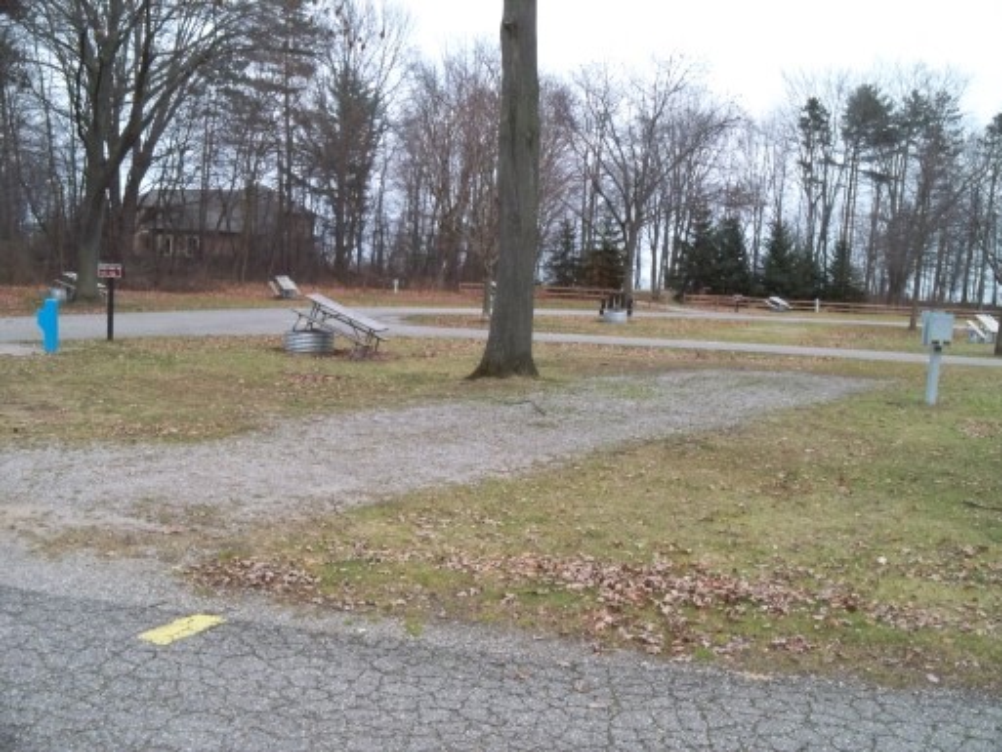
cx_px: 501
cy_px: 376
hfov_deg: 52.6
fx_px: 1013
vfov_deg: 40.7
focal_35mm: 35
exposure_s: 1/160
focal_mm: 6.2
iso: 400
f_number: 8.3
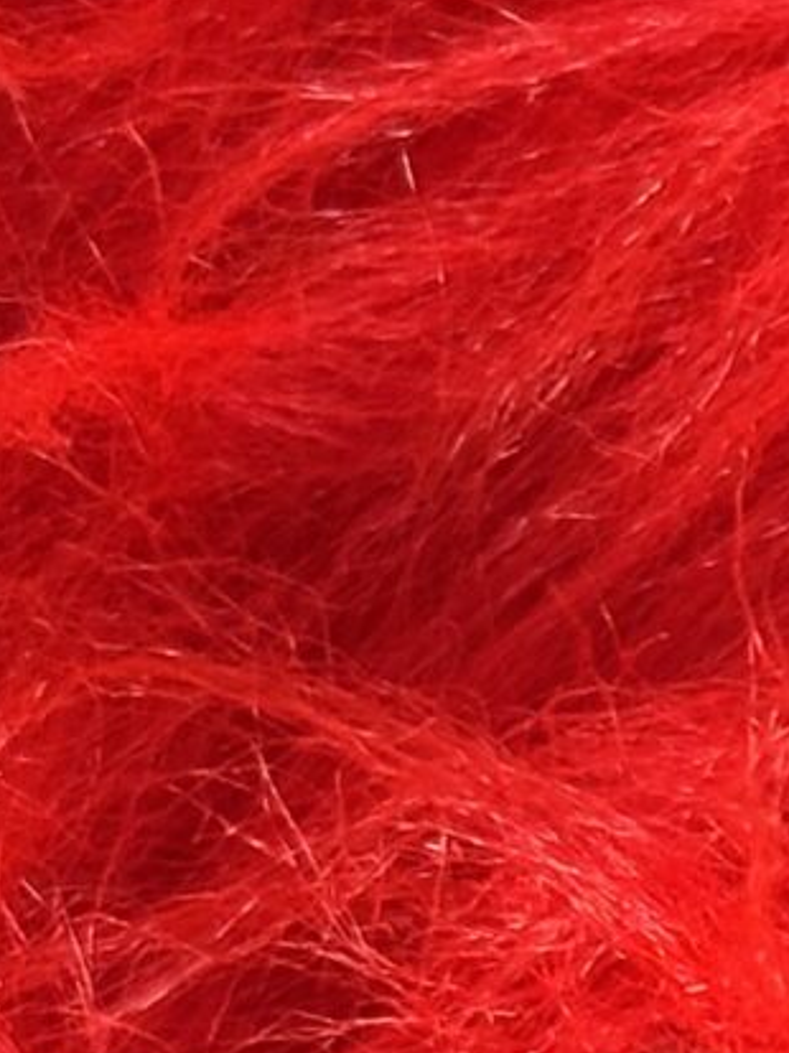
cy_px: 2060
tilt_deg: -75.6
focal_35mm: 297
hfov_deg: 4.9
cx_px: 1532
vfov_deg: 6.5
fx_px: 9035
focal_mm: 6.86
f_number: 1.78
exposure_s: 1/60
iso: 125
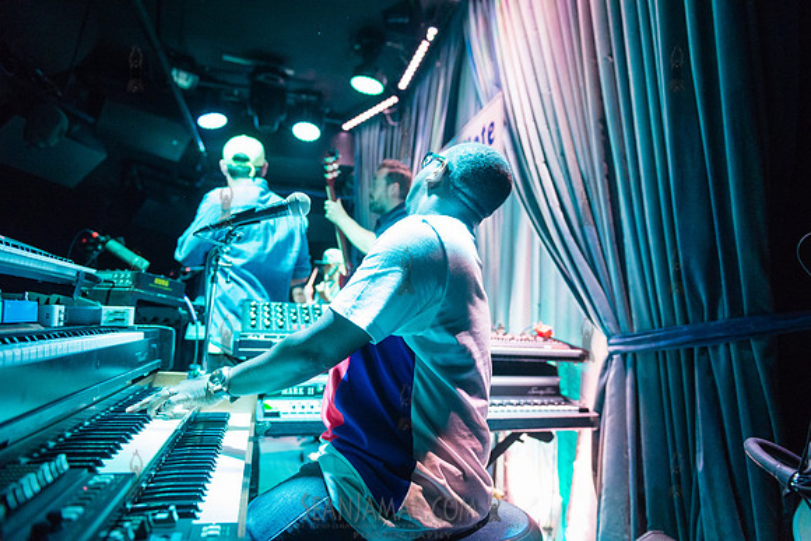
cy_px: 270
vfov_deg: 53.2
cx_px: 406
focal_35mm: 24
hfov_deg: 73.7
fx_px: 541
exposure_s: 1/250
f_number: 2.8
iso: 4000
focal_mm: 24
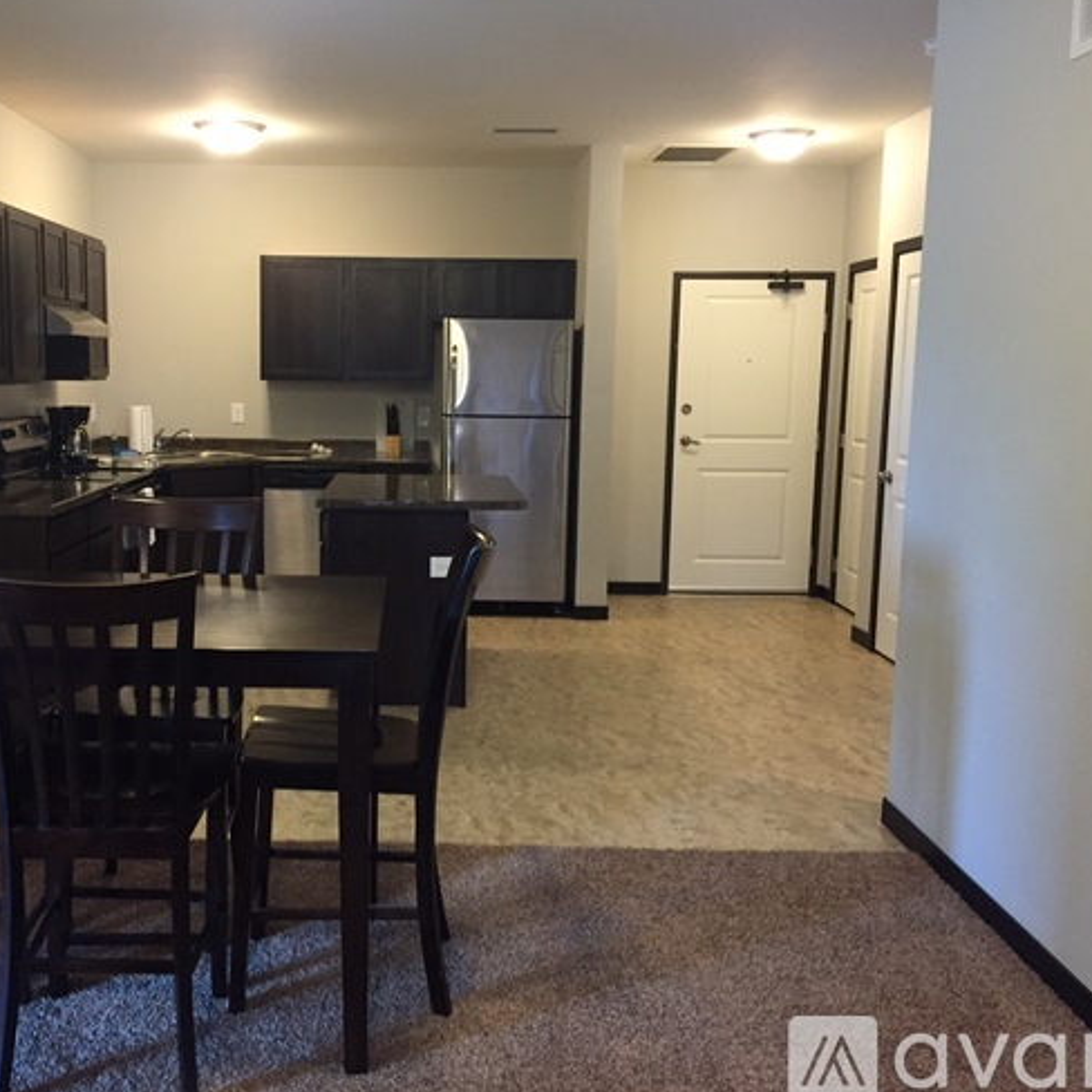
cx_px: 404
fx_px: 1249
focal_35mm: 35
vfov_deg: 47.2
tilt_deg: -8.0
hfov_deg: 46.8
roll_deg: -0.8
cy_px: 546
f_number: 2.2
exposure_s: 1/30
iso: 160
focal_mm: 4.15
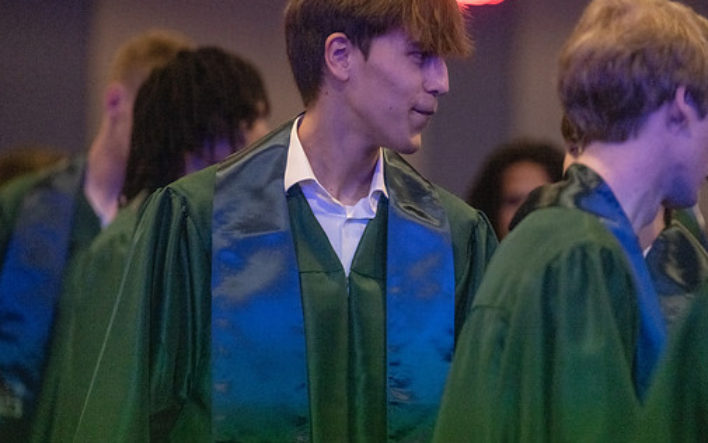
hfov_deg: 10.9
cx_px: 350
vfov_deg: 6.8
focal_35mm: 193
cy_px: 190
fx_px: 3725
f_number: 2.8
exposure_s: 1/320
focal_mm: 165
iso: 20000
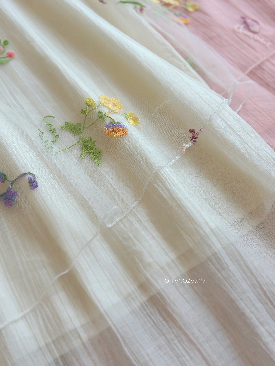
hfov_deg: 30.3
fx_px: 508
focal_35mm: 48
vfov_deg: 39.7
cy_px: 183
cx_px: 138
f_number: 1.78
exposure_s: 1/323
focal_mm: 6.86
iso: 80
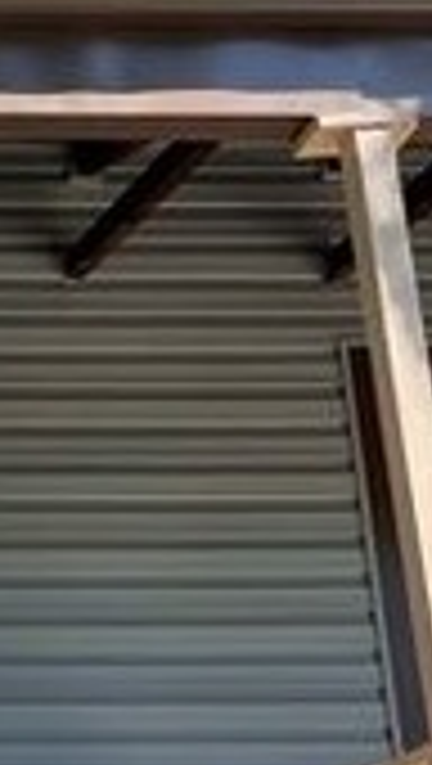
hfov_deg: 8.2
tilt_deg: +16.0
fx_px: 2700
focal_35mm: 133
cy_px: 688
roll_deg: +2.6
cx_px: -720
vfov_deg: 15.9
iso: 32
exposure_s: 1/720
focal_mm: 4.2
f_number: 1.6
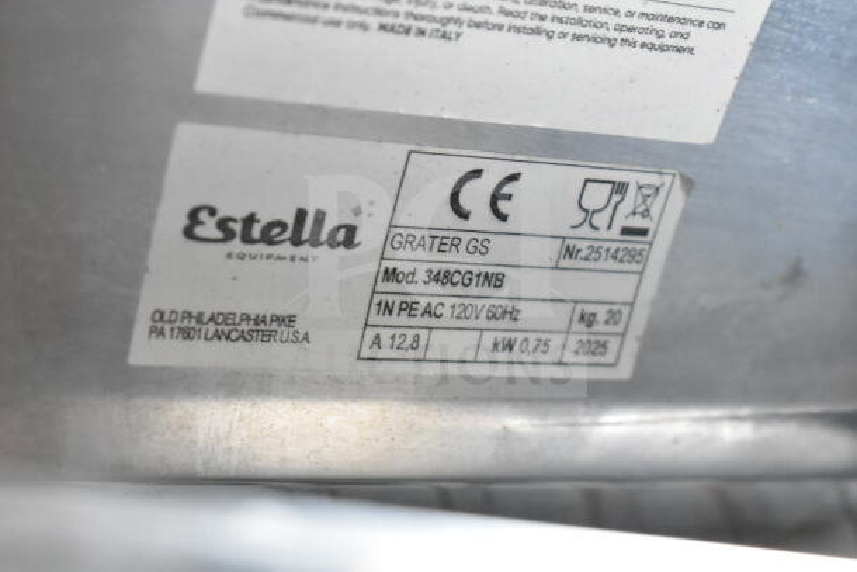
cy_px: 286
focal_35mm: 78
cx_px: 428
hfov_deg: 26.0
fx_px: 1857
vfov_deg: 17.5
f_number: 5.6
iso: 5600
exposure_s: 1/80
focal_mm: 52
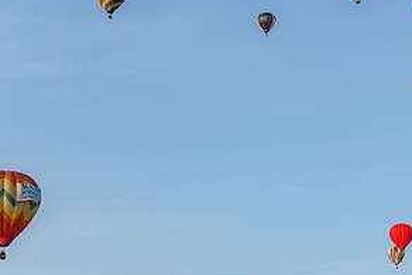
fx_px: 1477
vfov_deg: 10.6
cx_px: 341
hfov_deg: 15.8
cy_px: 140
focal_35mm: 129
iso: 200
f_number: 5.6
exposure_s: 1/640
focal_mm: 65
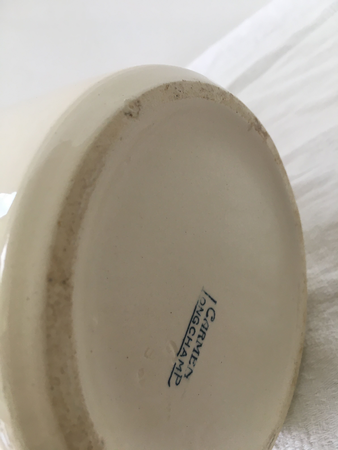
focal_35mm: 29
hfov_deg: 48.2
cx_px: 169
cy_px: 225
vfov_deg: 61.7
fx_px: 378
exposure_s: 1/33
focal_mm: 4.15
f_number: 2.2
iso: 32
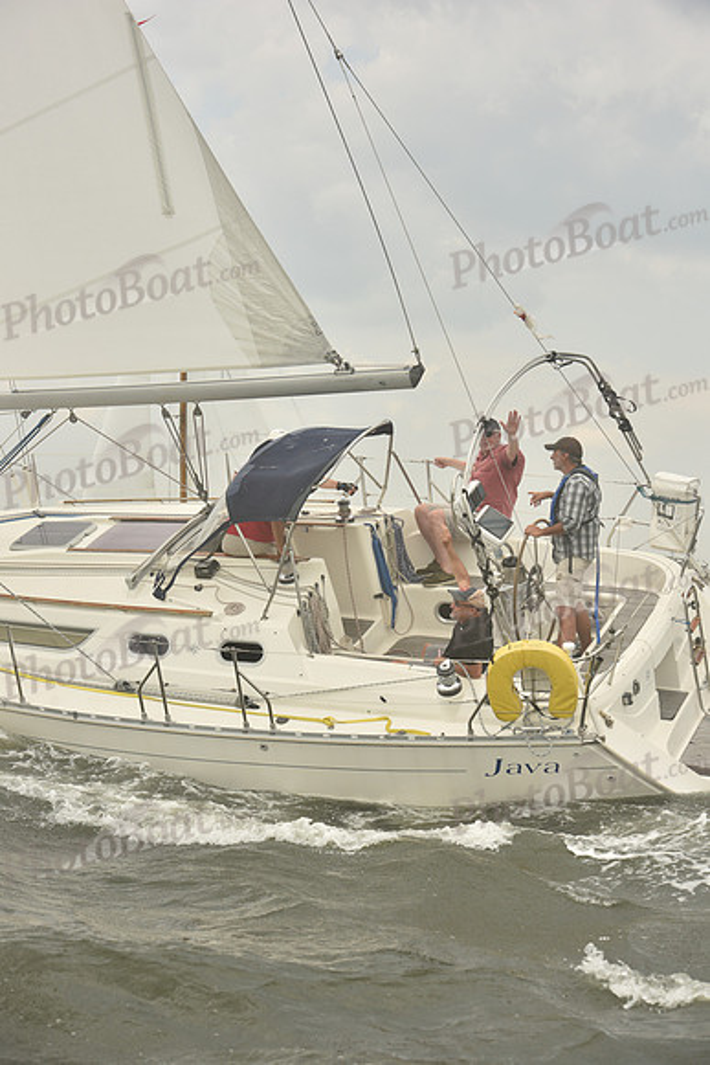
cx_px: 355
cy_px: 532
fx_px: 2069
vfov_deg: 28.8
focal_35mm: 70
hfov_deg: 19.5
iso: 250
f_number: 6.3
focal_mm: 70
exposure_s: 1/800
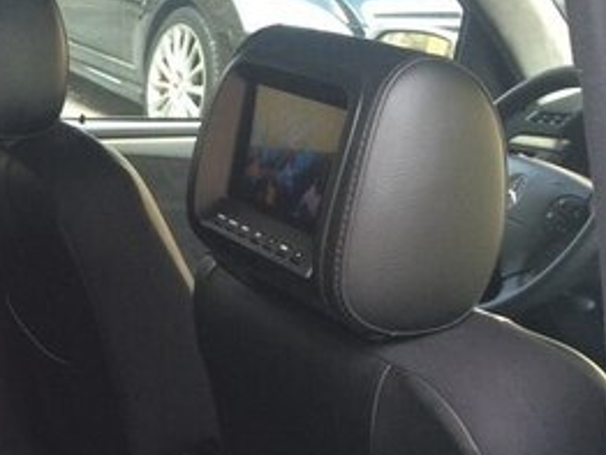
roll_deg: -0.9
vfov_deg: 19.0
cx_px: -42
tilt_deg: -26.8
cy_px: 562
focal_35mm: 73
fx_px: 1279
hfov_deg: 25.0
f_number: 2.2
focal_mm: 4.15
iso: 64
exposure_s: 1/100
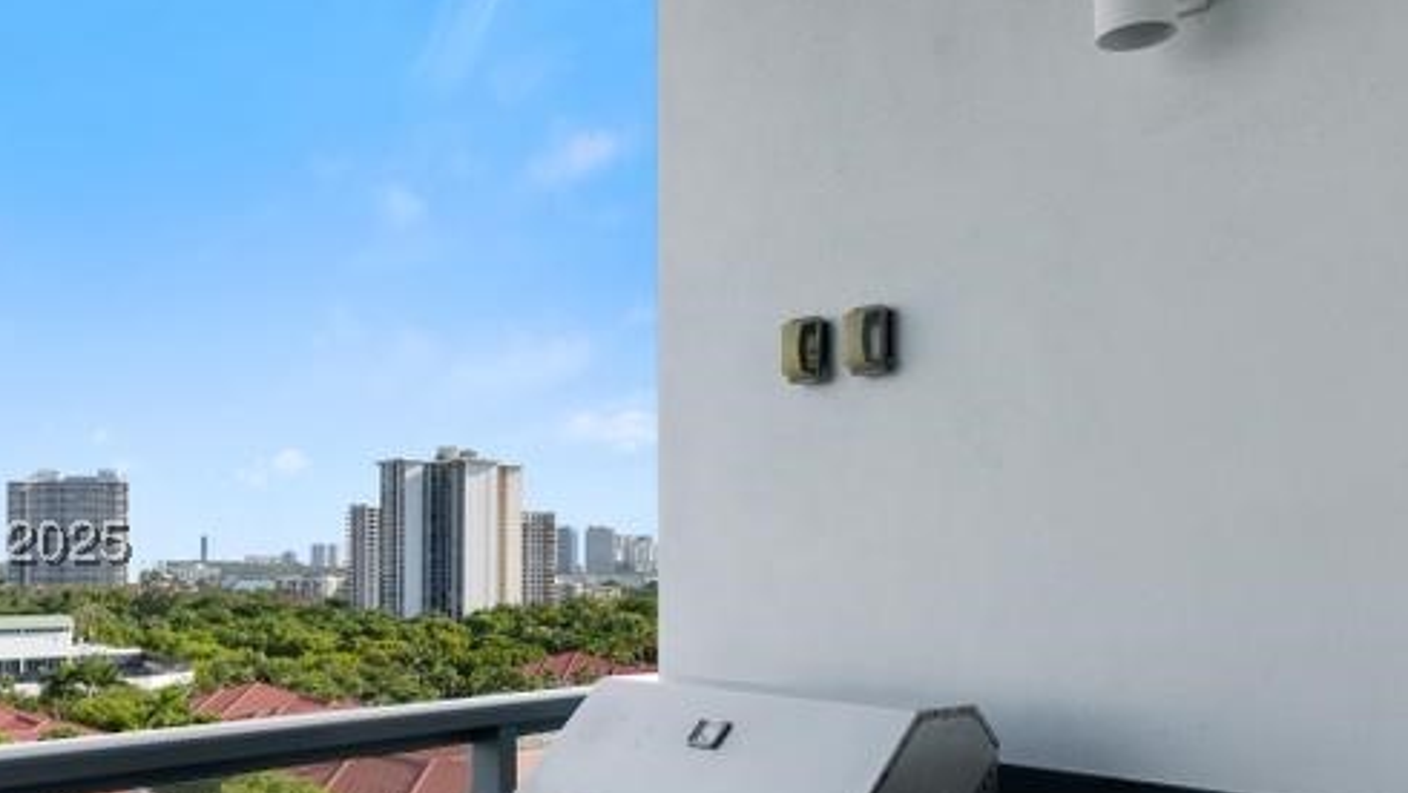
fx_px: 1307
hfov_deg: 56.5
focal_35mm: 35
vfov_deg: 33.3
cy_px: 553
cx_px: 773
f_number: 8
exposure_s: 1/800
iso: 400
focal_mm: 16
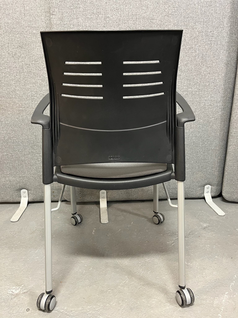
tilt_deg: -17.3
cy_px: 159
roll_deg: +1.0
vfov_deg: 67.3
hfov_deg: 53.1
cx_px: 119
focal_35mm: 26
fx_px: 238
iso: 400
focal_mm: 5.1
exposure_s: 1/50
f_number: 1.6
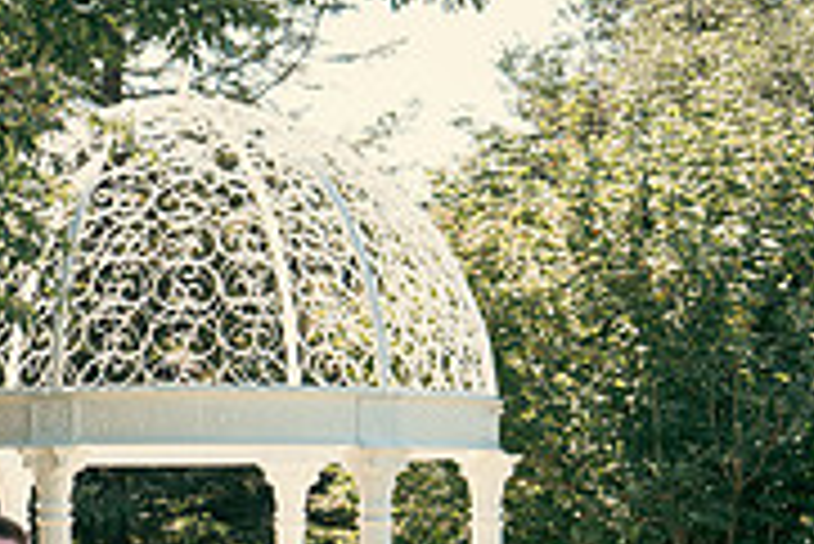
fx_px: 3553
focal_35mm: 157
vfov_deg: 8.6
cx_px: -279
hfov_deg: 12.6
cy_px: 681
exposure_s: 1/250
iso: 320
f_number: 7.1
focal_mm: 49
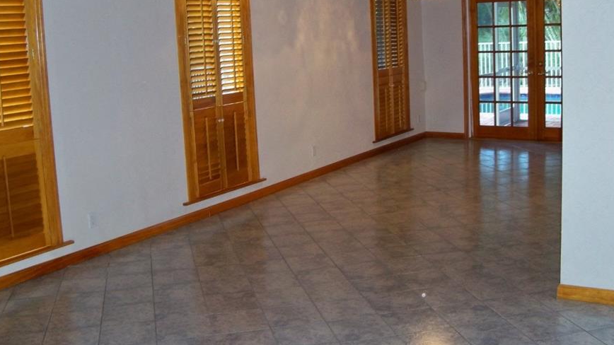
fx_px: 733
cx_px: 303
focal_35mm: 45
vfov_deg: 26.4
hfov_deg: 45.5
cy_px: 132
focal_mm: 6.2
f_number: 3.5
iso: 200
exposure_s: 1/30
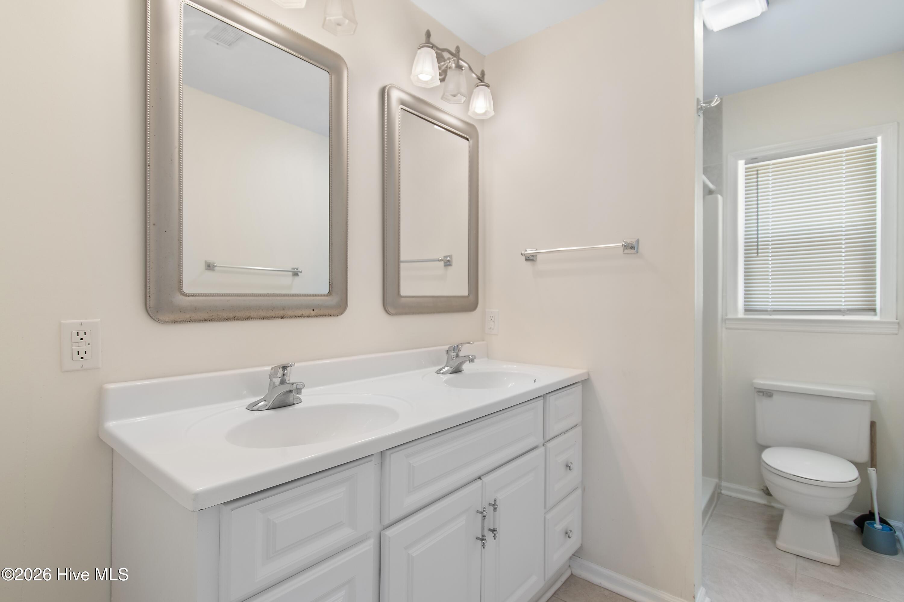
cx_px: 452
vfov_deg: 73.7
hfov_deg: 96.7
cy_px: 301
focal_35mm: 16
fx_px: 402
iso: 100
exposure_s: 1/4
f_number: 4.8
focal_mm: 11
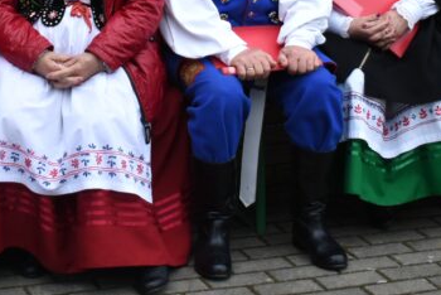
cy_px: -39
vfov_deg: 11.9
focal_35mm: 113
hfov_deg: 18.0
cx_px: 105
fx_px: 1385
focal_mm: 22
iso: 640
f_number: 3.5
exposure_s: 1/1000
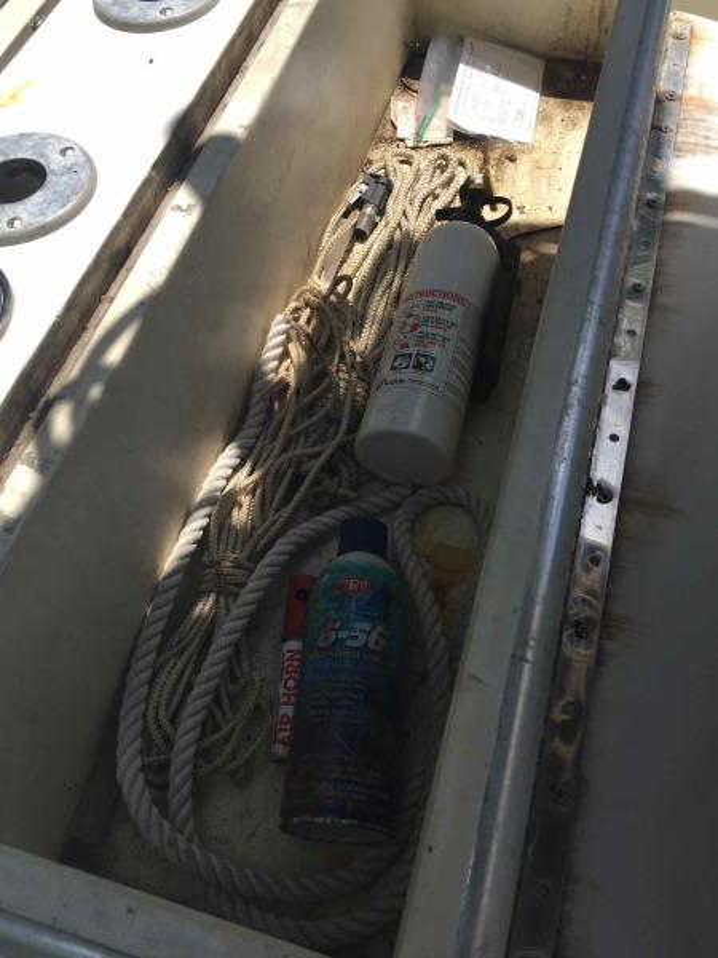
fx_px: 802
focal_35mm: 29
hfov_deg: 48.2
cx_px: 359
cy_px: 479
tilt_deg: -56.9
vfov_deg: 61.7
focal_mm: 4.15
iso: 32
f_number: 2.2
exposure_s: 1/1883
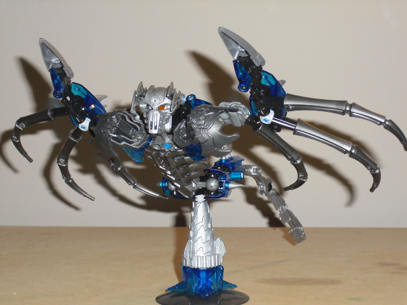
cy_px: 152
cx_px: 204
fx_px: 858
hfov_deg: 26.7
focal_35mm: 73
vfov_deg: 20.2
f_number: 4.6
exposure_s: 1/60
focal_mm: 13.1
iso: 200
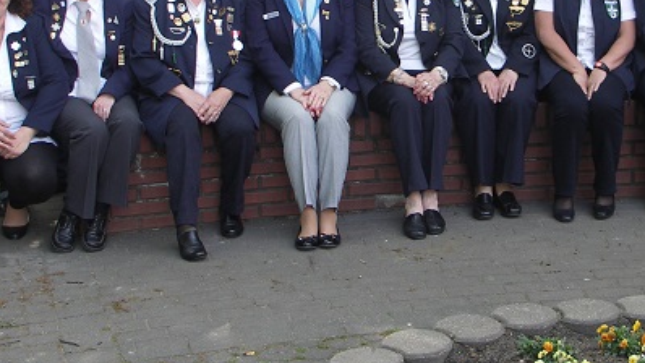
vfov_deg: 17.1
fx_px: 1197
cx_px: 426
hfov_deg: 29.9
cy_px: 79
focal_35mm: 70
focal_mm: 8.4
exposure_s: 1/60
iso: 50
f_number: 3.2
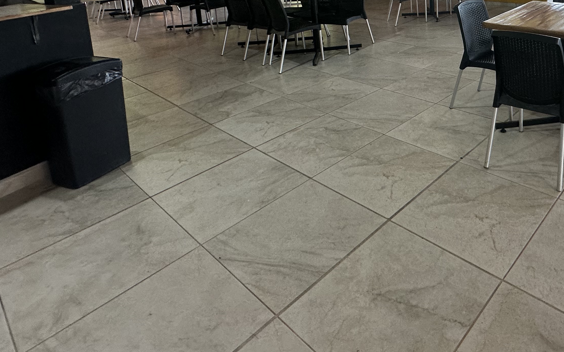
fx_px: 415
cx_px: 430
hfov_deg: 63.9
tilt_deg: -6.9
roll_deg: +1.6
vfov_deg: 39.6
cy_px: -12
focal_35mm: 27
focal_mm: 2.22
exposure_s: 1/120
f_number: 2.2
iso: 160
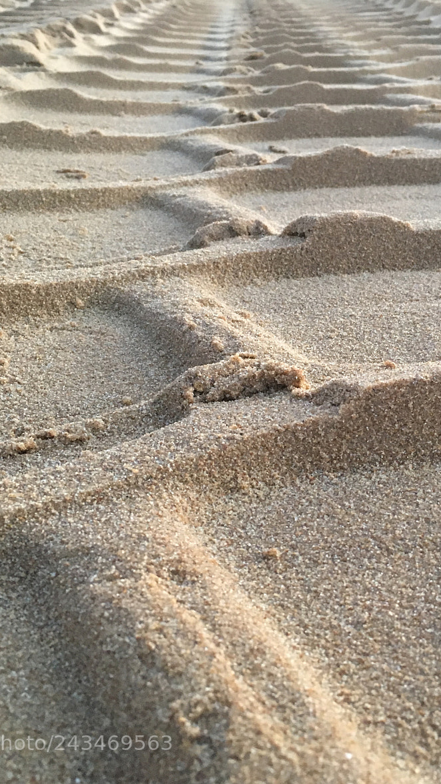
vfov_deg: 47.4
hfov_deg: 27.1
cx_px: 357
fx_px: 894
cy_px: 395
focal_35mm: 43
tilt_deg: -25.0
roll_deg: +2.2
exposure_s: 1/20
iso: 200
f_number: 2.2
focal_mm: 4.15
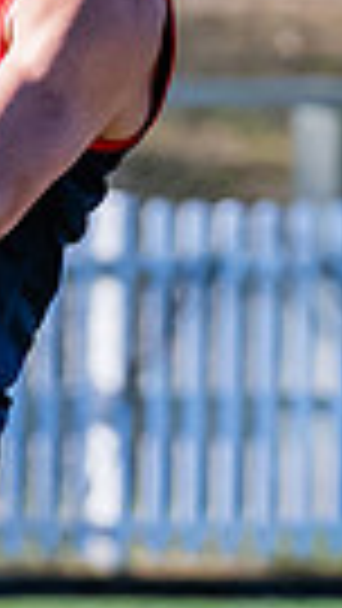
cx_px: 22
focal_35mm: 2420
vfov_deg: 0.9
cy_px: 587
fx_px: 38990
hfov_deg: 0.5
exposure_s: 1/1600
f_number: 7.1
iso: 800
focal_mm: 290
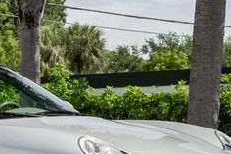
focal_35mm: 166
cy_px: 155
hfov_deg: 12.2
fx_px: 1064
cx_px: -8
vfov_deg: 8.2
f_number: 8
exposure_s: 1/160
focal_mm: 39
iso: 200
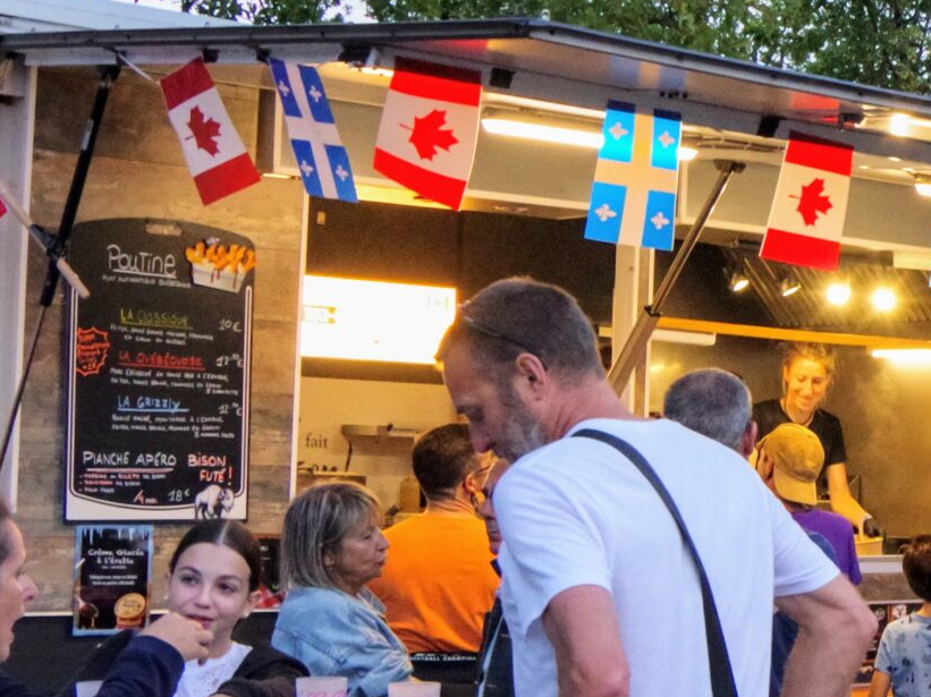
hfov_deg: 19.1
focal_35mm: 93
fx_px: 2500
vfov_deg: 15.9
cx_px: 1304
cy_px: 375
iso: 3200
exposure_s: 1/100
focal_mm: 21
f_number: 8
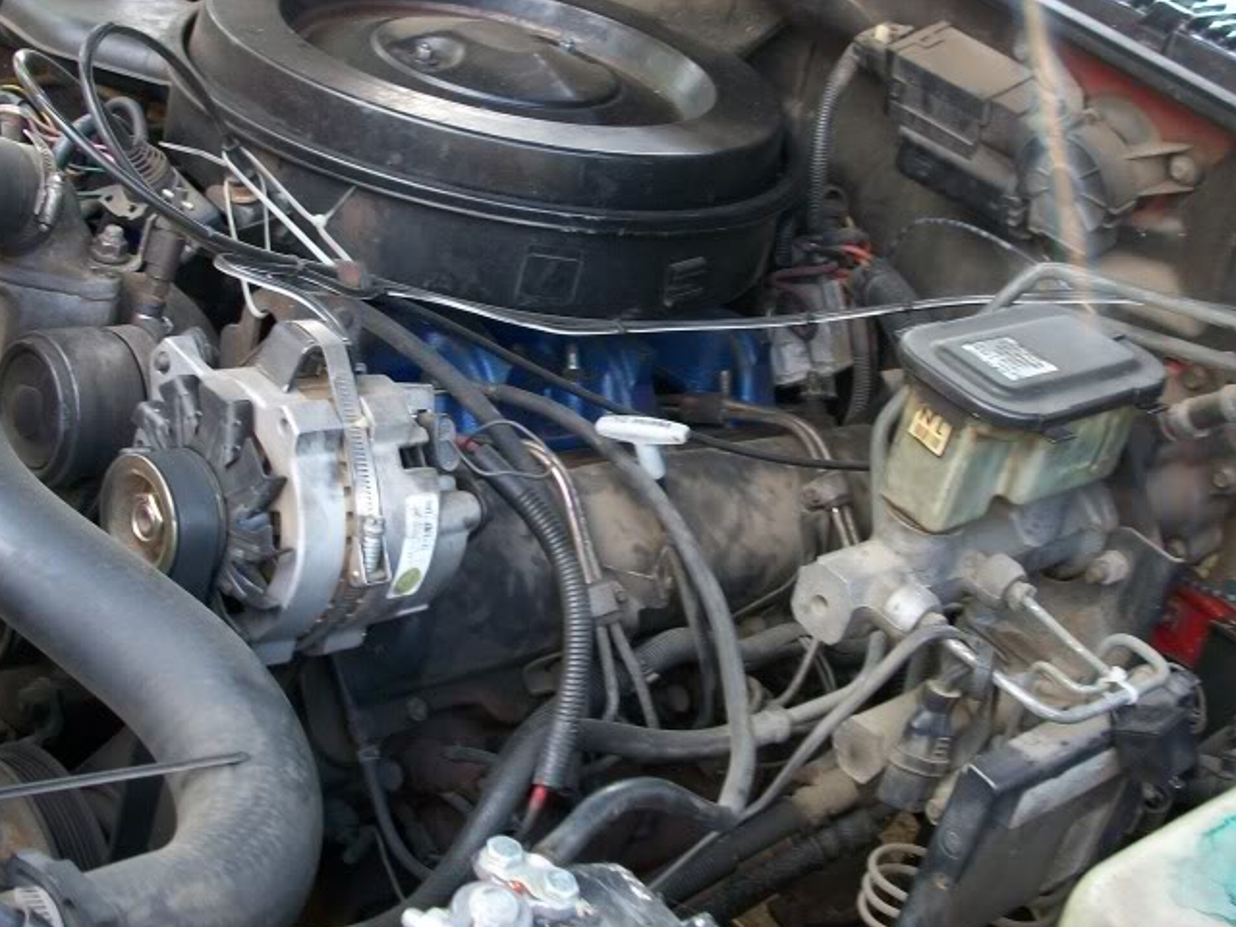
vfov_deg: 26.1
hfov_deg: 34.3
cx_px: 514
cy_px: 427
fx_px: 2000
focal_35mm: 56
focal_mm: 6.3
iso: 80
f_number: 3.1
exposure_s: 1/50
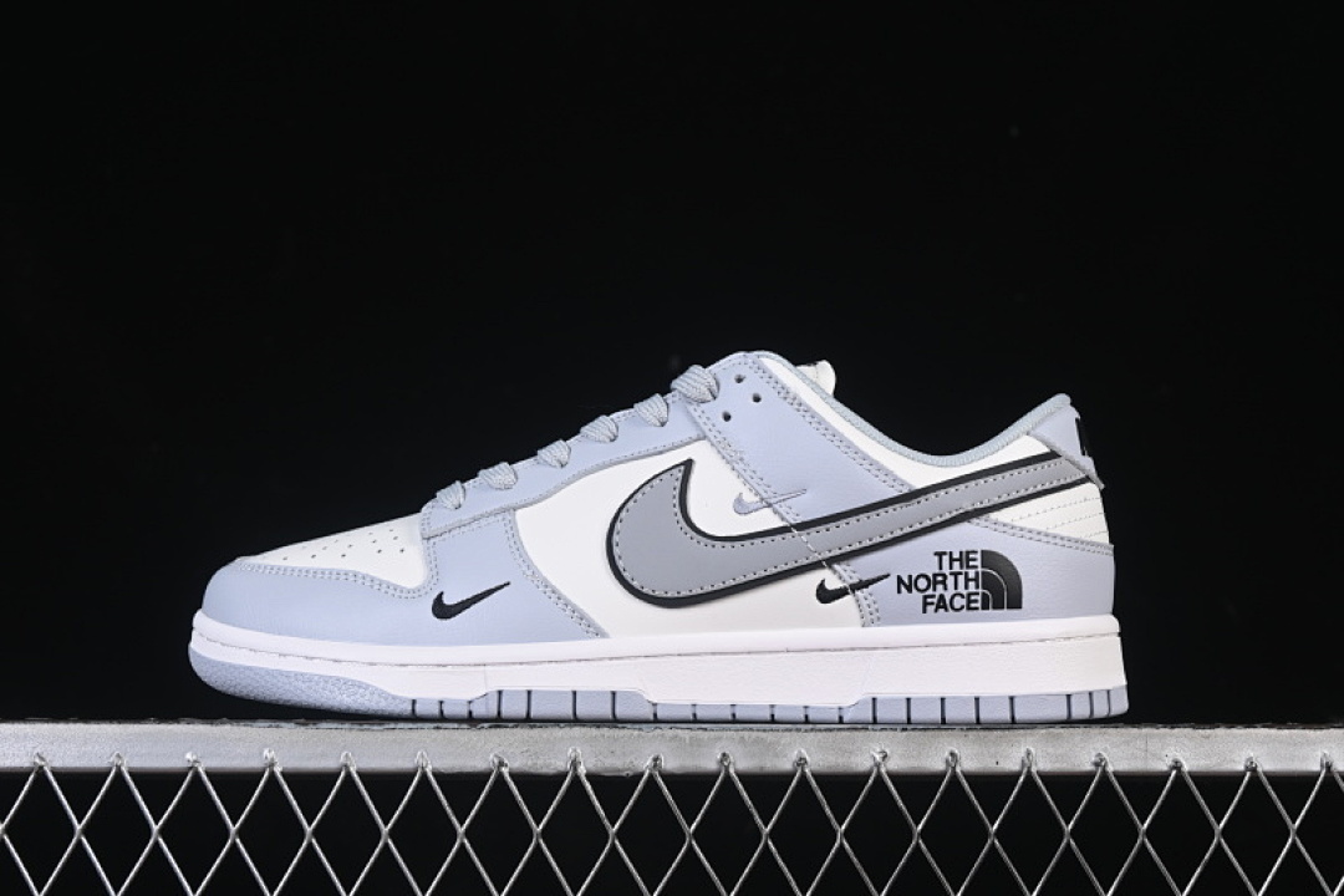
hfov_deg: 27.0
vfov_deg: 18.2
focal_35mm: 75
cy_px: 448
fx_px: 2800
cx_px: 672
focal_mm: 50
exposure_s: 1/80
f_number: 8
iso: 160
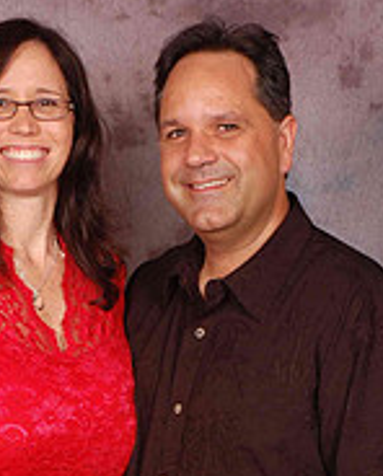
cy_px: 494
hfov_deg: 10.2
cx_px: 113
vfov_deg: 12.6
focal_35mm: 151
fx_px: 2132
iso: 200
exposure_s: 1/125
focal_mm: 44
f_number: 10
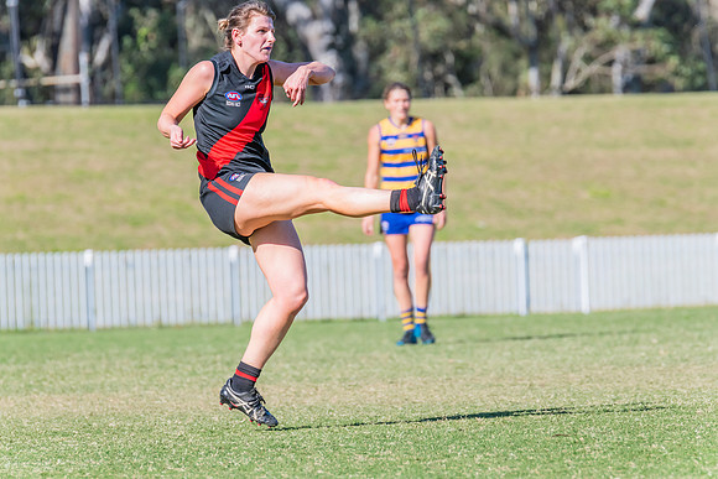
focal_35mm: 420
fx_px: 8378
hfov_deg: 4.9
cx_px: 359
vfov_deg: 3.3
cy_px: 240
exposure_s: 1/1250
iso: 800
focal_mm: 420
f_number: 10
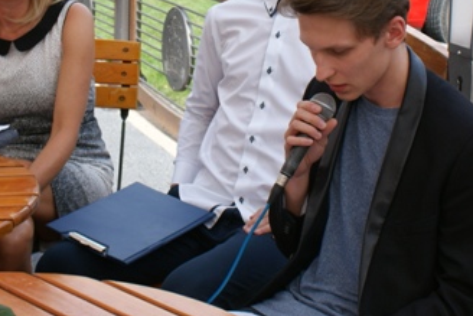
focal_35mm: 82
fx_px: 1078
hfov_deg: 24.7
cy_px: 51
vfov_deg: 16.5
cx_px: 185
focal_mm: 28
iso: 100
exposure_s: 1/125
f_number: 8
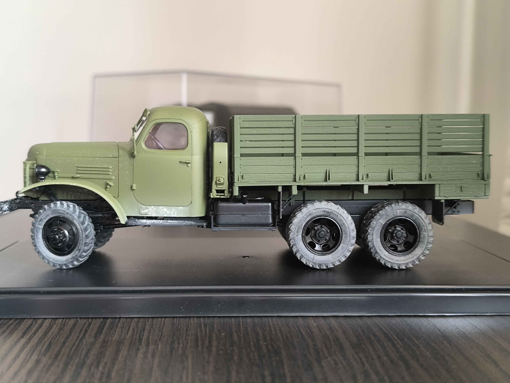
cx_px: 255
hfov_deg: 41.2
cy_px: 192
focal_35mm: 46
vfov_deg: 31.5
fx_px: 678
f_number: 1.65
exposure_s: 1/33.3
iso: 1000
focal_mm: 6.14
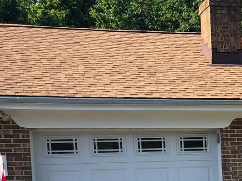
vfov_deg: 13.3
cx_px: 414
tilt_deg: -7.2
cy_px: 227
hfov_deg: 15.9
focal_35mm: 108
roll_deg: +0.3
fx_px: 755
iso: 20
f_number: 1.8
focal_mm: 3.99
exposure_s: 1/674
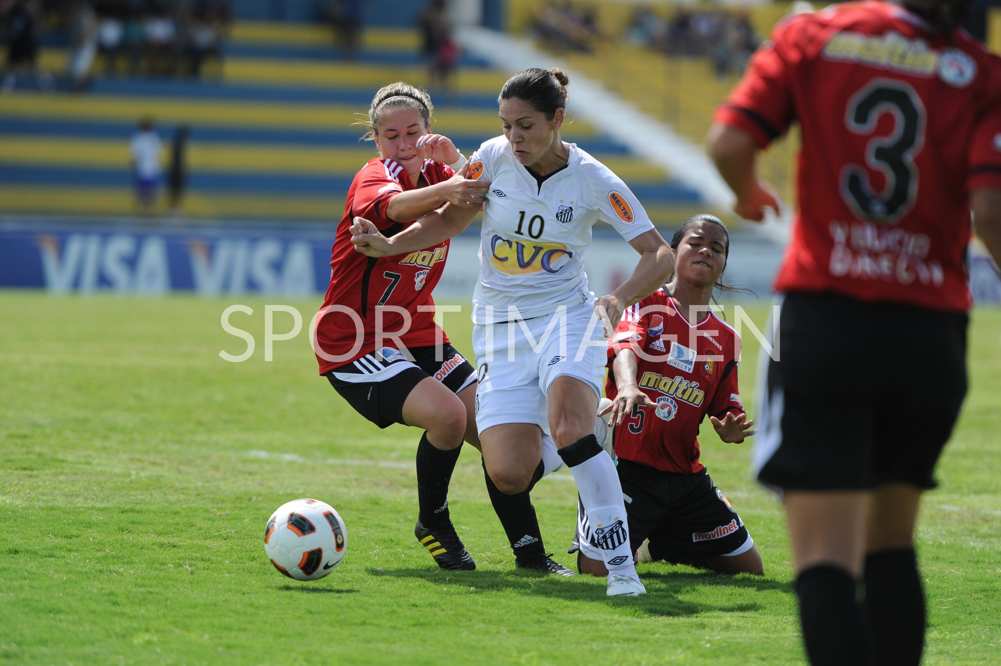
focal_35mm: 280
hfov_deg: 7.4
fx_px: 7780
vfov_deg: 4.9
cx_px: 500
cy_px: 333
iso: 400
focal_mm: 280
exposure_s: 1/2000
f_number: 4
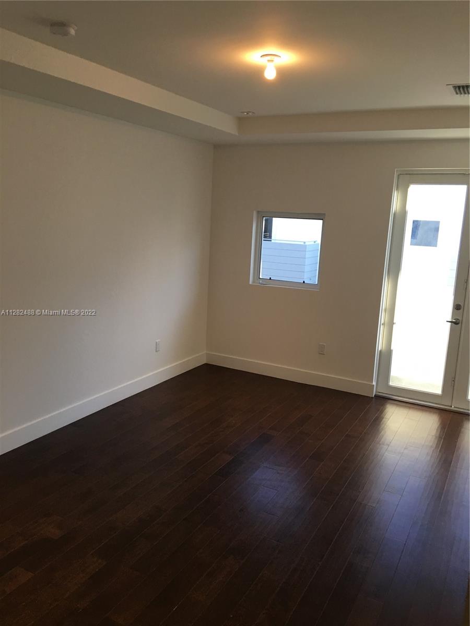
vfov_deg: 61.7
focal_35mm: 29
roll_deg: -0.3
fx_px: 525
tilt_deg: -8.0
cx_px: 235
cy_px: 313
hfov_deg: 48.2
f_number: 2.2
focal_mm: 4.15
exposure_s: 1/30
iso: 40
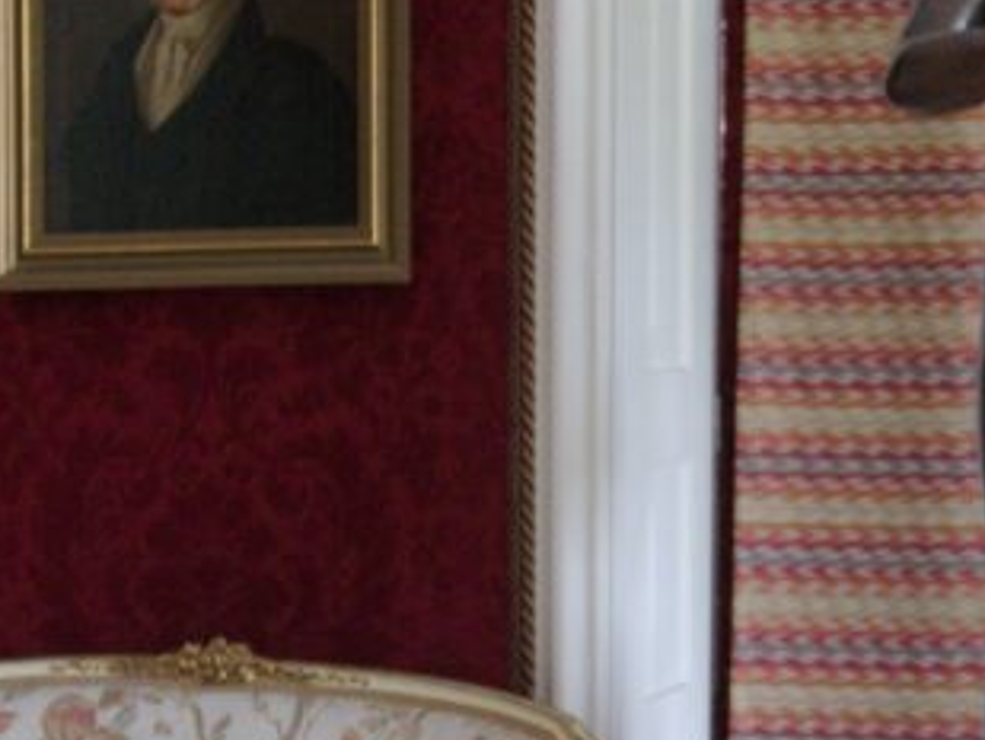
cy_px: 633
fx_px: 3017
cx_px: 634
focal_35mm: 106
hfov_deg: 18.5
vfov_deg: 13.9
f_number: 4
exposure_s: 1/60
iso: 1600
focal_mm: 16
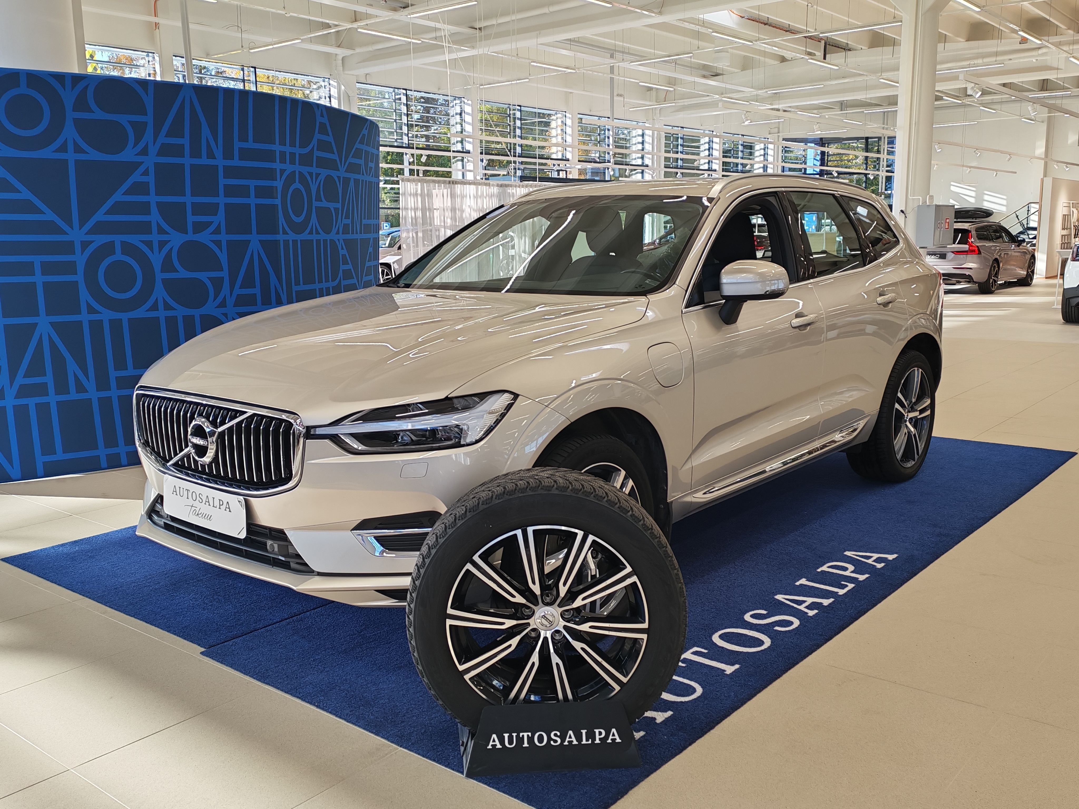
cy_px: 404
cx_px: 540
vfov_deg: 42.9
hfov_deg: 55.4
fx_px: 1029
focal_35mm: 33
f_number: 1.9
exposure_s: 1/100
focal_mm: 6.12
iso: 100
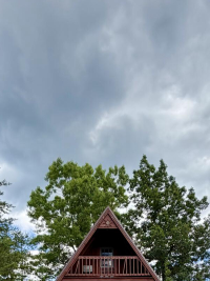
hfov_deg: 40.7
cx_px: 103
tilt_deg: +6.0
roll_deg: -0.2
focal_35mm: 35
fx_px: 283
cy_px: 331
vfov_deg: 39.4
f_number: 2.2
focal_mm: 2.22
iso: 40
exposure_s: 1/726
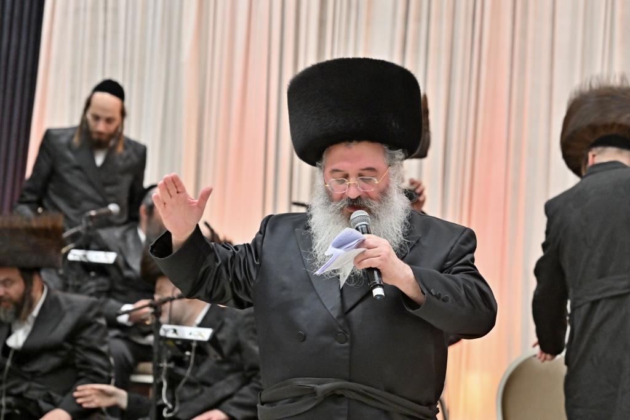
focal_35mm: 156
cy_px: 210
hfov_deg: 13.2
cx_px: 315
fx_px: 2730
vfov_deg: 8.8
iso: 1000
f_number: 4
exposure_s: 1/250
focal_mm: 104
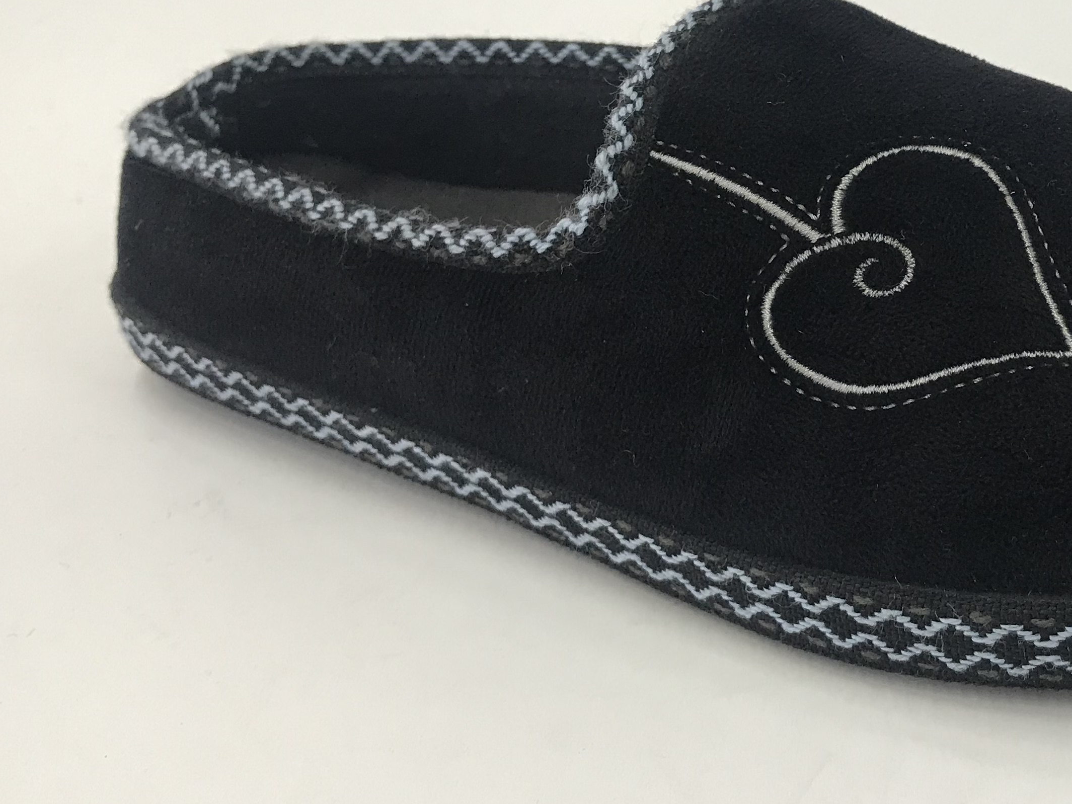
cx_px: 830
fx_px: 1642
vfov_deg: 27.4
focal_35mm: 53
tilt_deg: -25.3
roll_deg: +2.5
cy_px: 301
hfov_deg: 35.2
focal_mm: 3.99
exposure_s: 1/33
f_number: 1.8
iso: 25
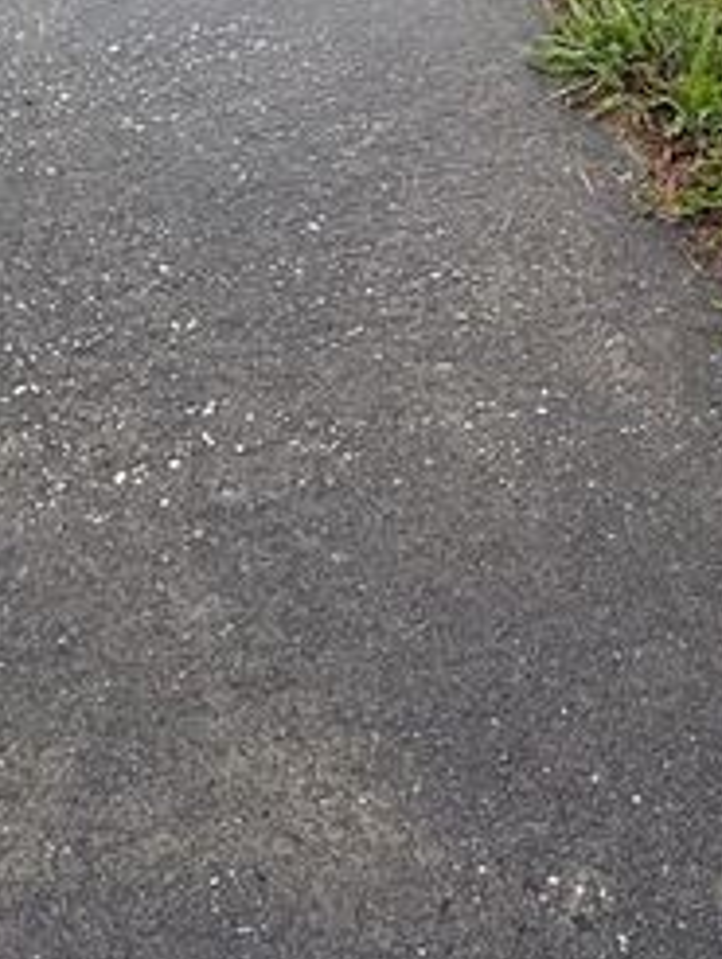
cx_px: -125
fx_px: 1805
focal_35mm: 65
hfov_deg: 21.2
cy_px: -146
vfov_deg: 26.9
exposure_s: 1/481
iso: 80
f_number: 1.78
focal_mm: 6.76
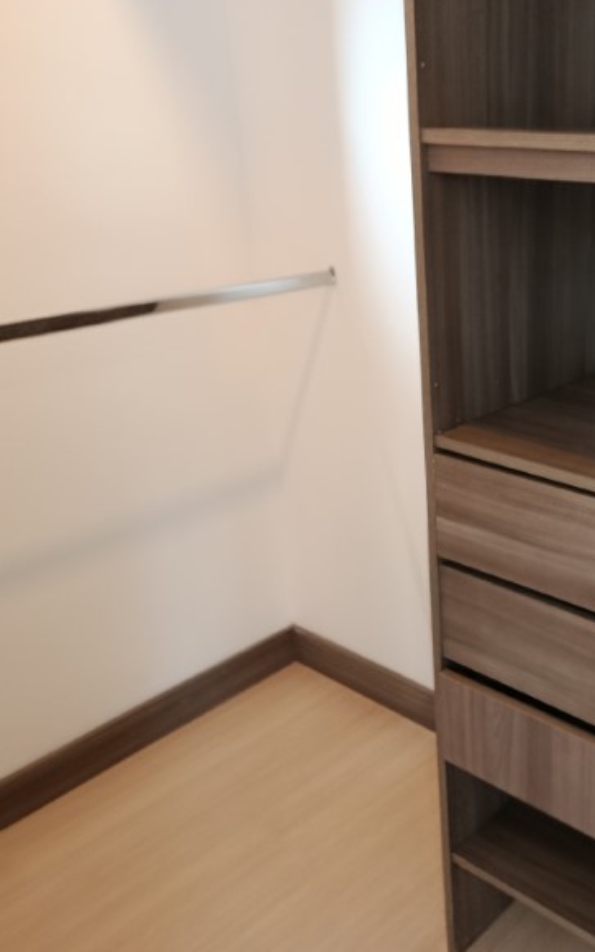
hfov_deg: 34.0
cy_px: 474
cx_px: 551
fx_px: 908
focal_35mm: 35
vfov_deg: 55.3
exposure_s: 1/30
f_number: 1.7
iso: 1064
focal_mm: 5.24
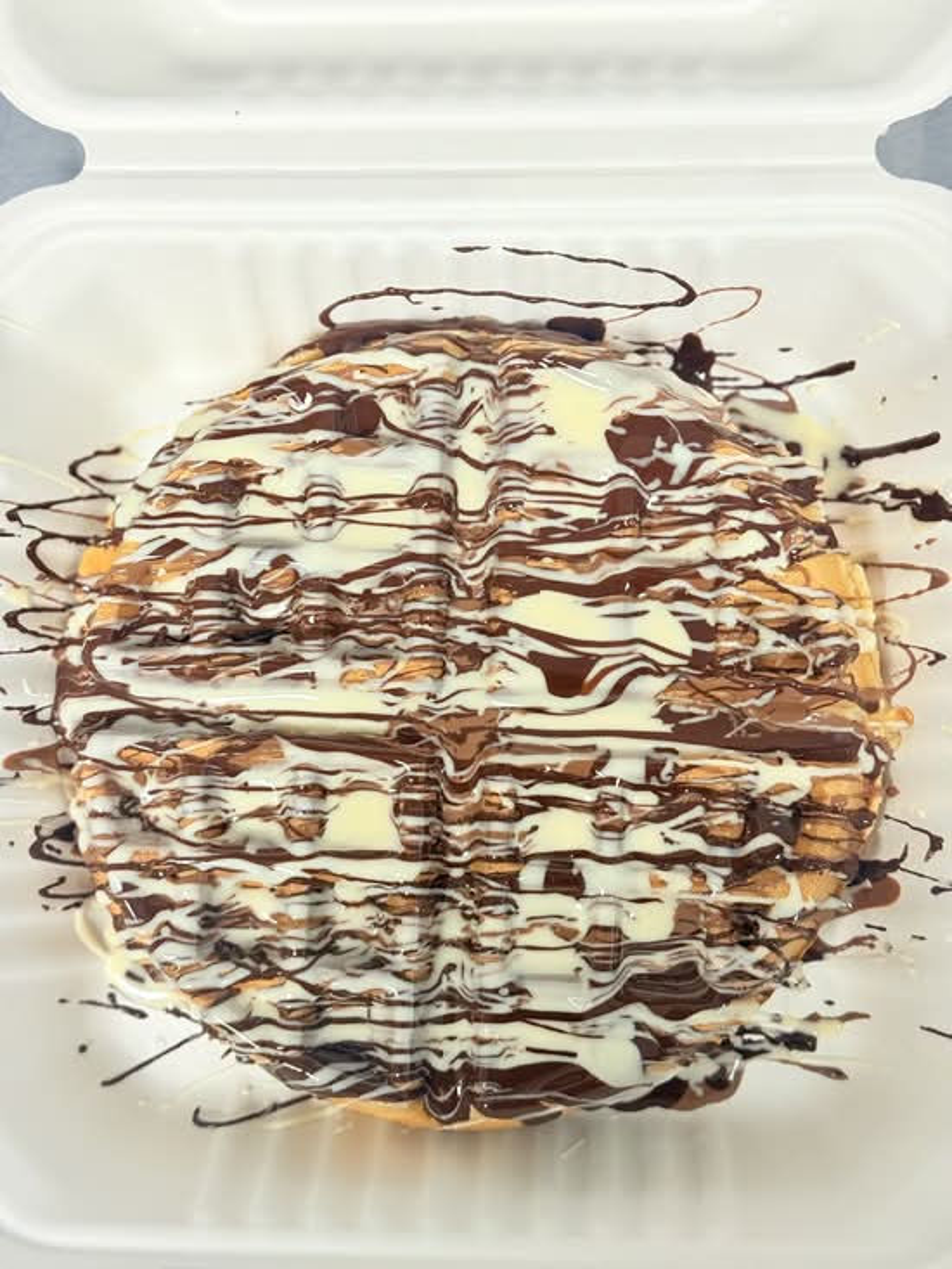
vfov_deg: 39.7
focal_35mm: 48
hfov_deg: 30.3
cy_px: 634
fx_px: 1760
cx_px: 476
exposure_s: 1/60
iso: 100
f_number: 1.78
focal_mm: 6.76
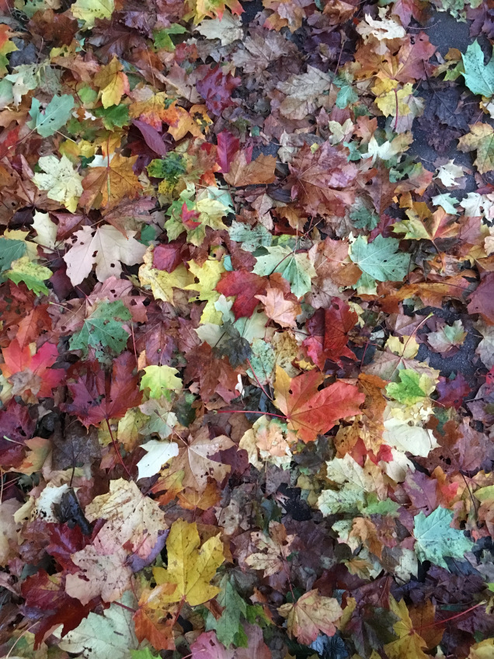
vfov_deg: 61.7
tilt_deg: -72.2
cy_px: 330
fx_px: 552
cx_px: 247
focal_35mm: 29
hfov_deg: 48.2
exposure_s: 1/15
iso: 320
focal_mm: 4.15
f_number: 2.2
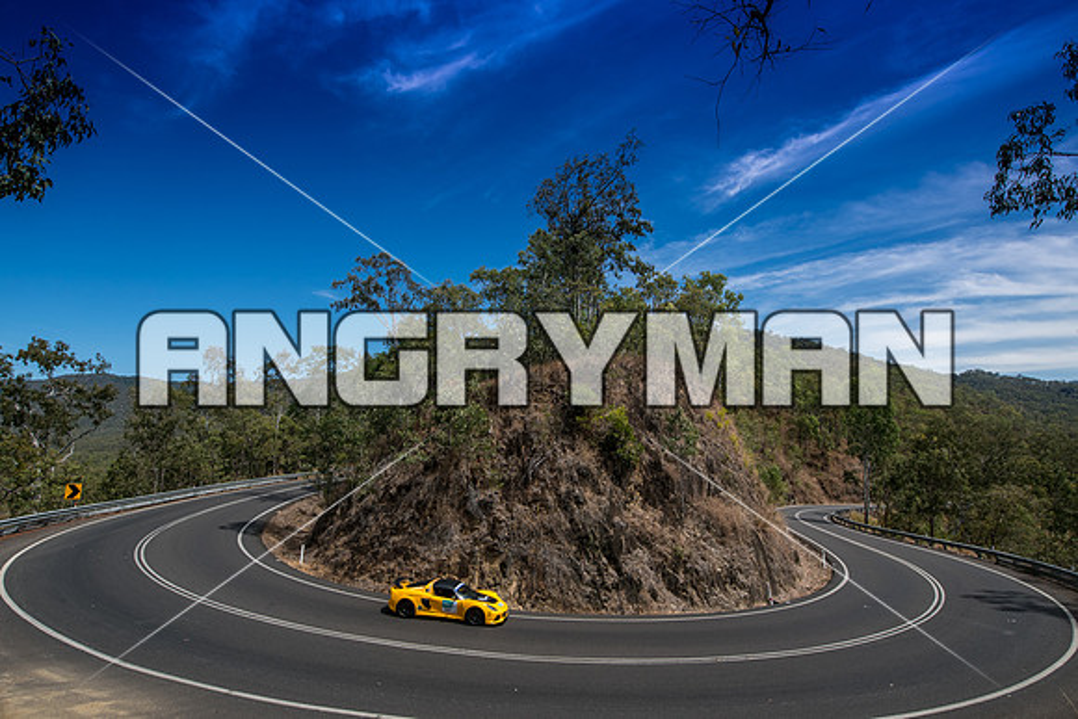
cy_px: 386
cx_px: 522
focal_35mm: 15
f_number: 5
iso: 125
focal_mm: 14
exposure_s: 1/2000
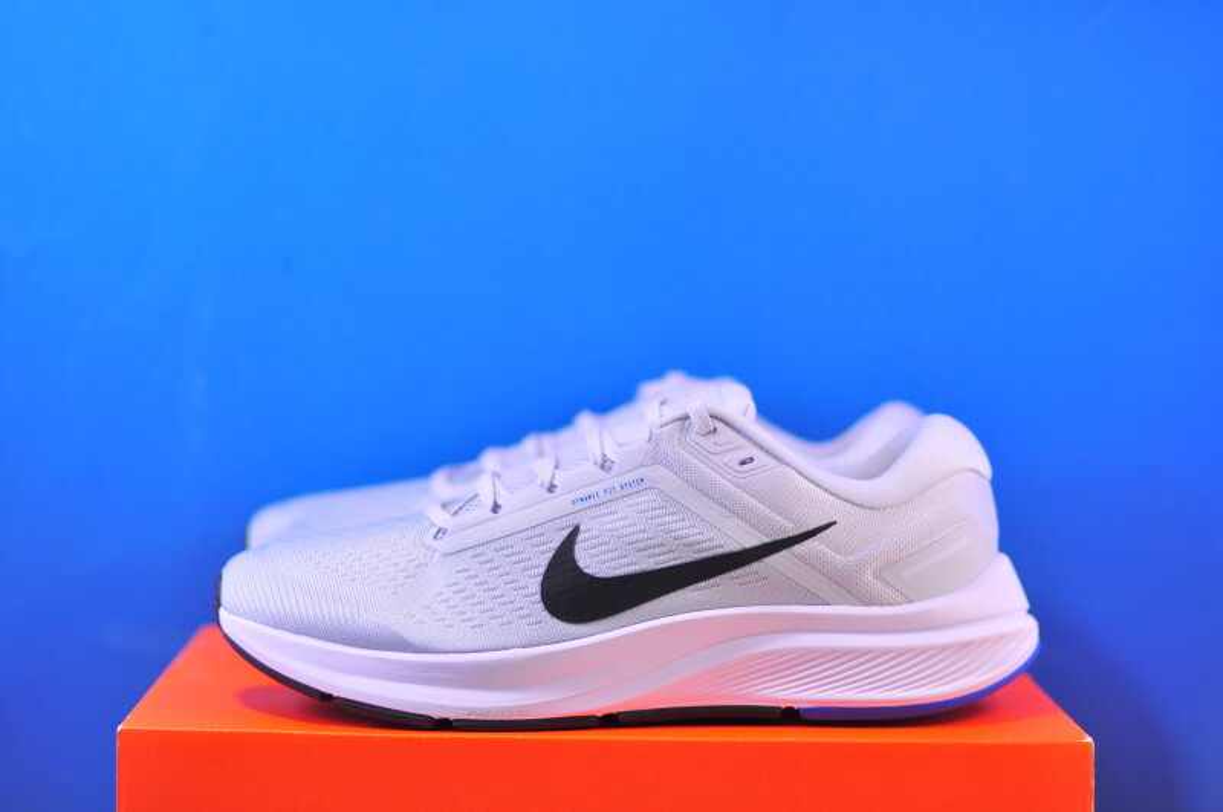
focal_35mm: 75
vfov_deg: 18.1
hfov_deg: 27.0
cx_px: 612
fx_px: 2544
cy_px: 406
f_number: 2
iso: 250
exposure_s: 1/320
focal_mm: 50
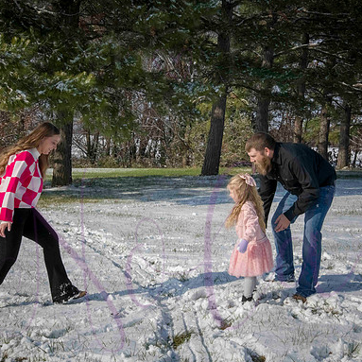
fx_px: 793
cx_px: 178
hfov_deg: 25.7
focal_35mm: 67
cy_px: 181
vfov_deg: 25.7
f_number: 22
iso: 800
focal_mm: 52
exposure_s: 1/800
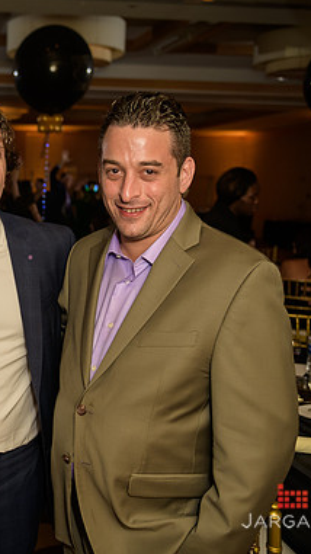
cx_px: -41
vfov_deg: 40.6
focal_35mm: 51
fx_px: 749
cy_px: 278
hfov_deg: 22.1
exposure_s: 1/125
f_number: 3.2
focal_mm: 32
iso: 640
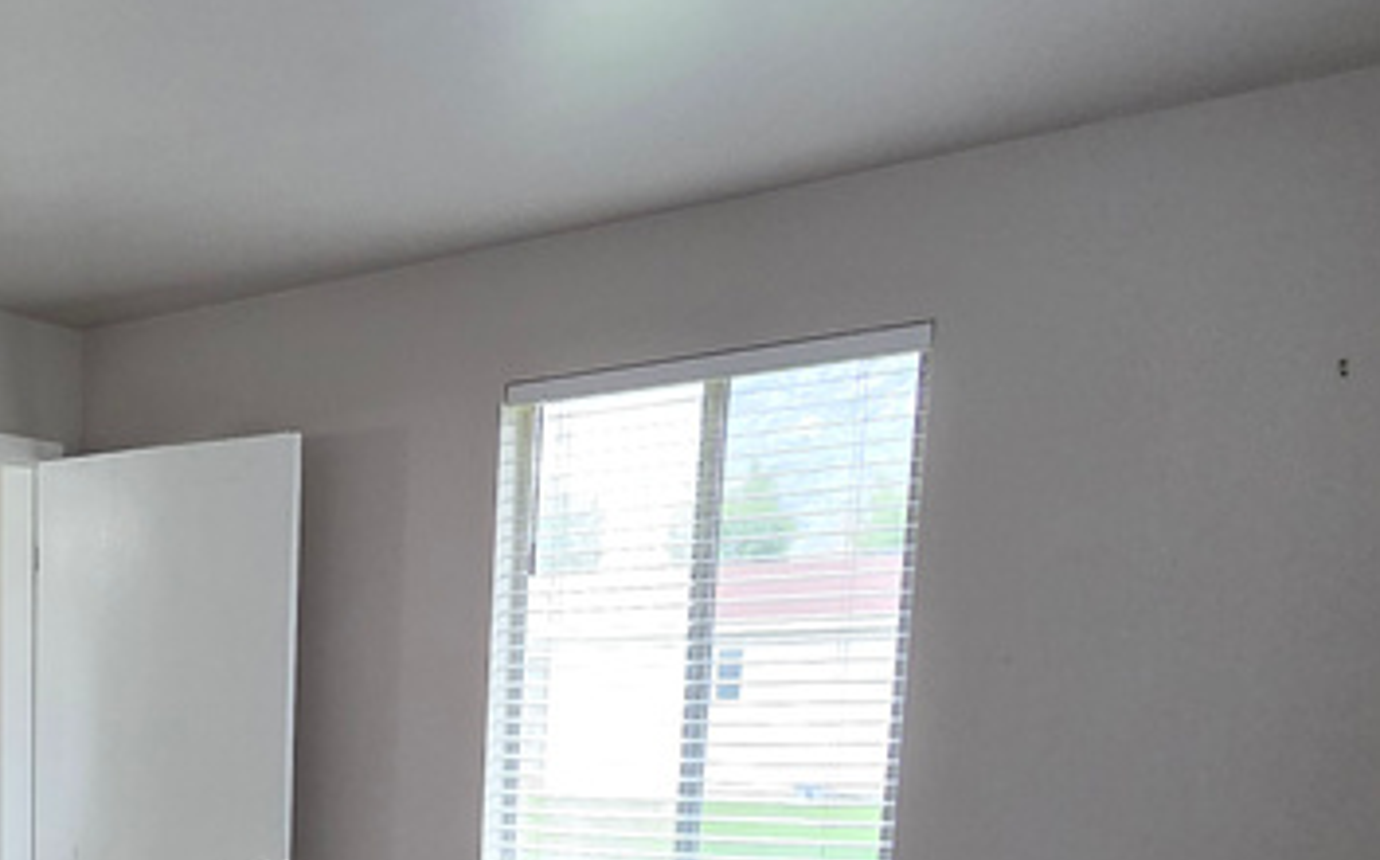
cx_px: -35
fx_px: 1503
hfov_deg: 41.9
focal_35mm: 40
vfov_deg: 28.5
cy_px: 985
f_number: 2.2
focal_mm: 2.2
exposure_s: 1/120
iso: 250
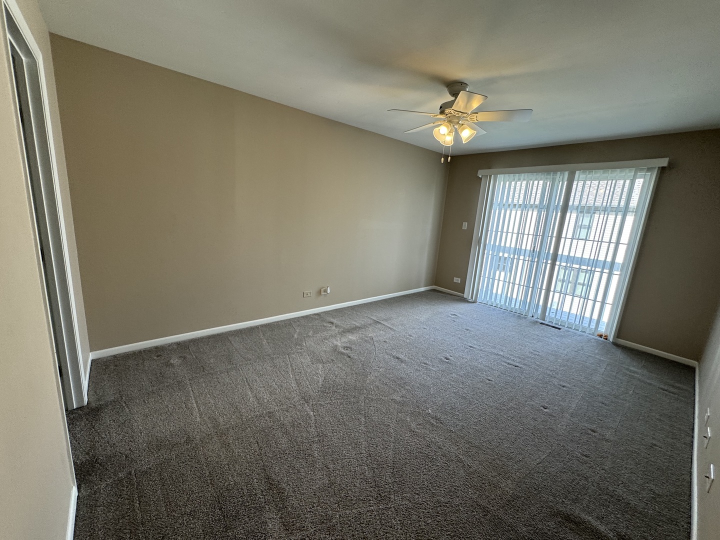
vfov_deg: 85.7
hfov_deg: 102.1
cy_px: 270
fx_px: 291
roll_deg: -4.2
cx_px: 360
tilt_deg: -11.2
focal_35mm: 14
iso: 125
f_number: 2.2
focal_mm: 2.22
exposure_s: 1/120
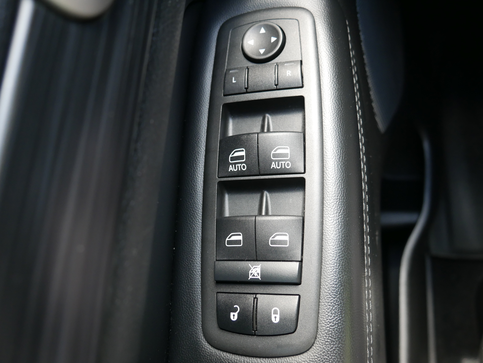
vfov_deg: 41.8
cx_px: 242
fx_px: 475
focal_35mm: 34
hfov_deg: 53.9
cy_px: 182
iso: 800
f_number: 4
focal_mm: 17
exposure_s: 1/60
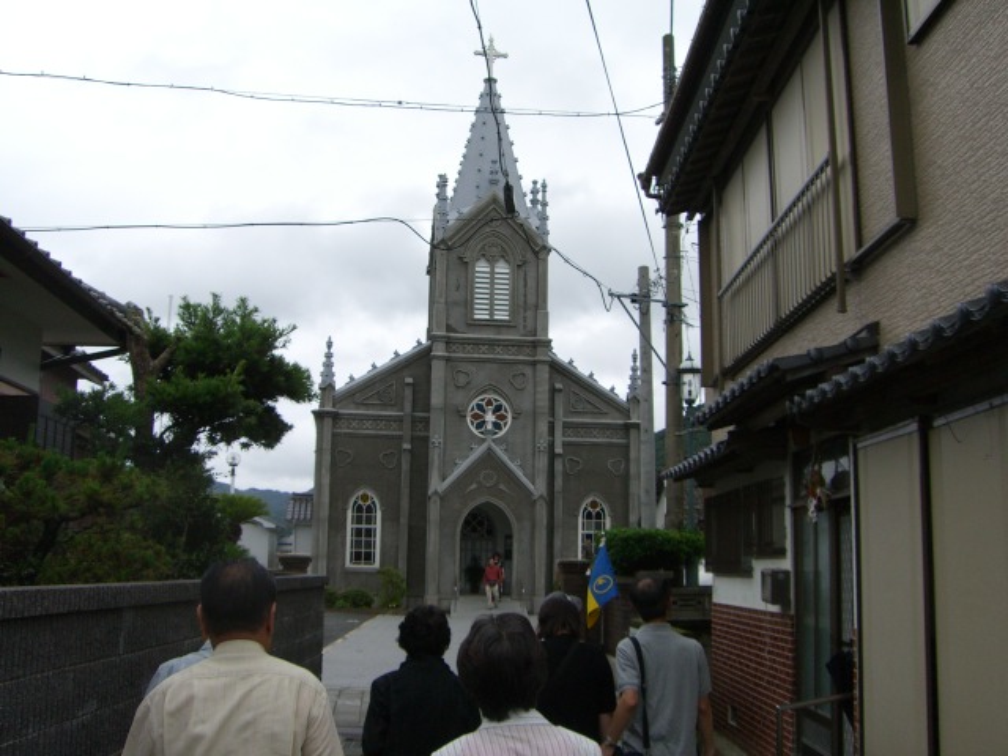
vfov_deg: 37.7
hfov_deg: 49.0
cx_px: 504
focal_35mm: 38
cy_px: 378
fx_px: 1107
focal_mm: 6.2
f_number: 4.3
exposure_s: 1/500
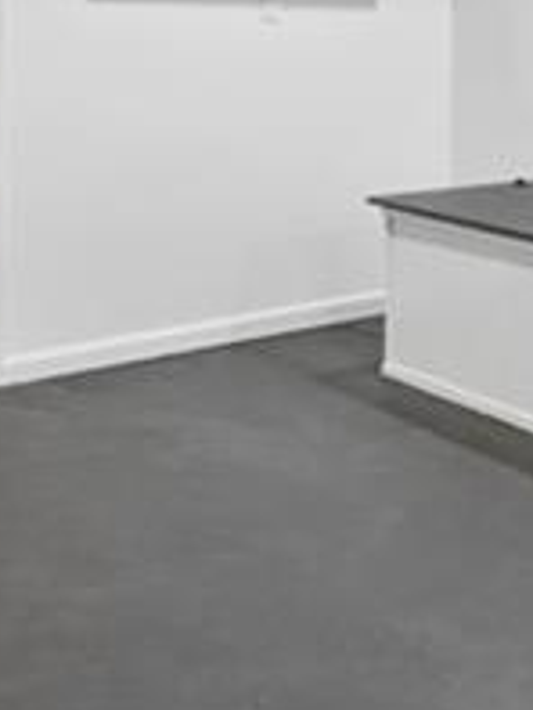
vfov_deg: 26.3
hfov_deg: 20.7
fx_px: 1436
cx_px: 461
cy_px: 2
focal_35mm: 70
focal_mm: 14
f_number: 8
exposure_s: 1
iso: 400
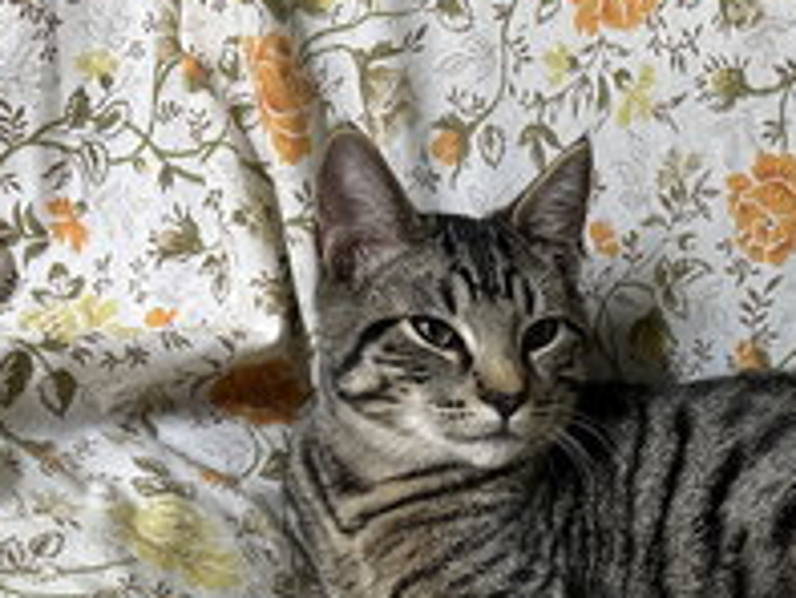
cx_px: 695
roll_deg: +2.7
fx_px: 1404
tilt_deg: -40.4
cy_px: 632
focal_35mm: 61
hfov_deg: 30.5
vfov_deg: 22.9
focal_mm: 6.86
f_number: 1.78
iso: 125
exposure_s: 1/60
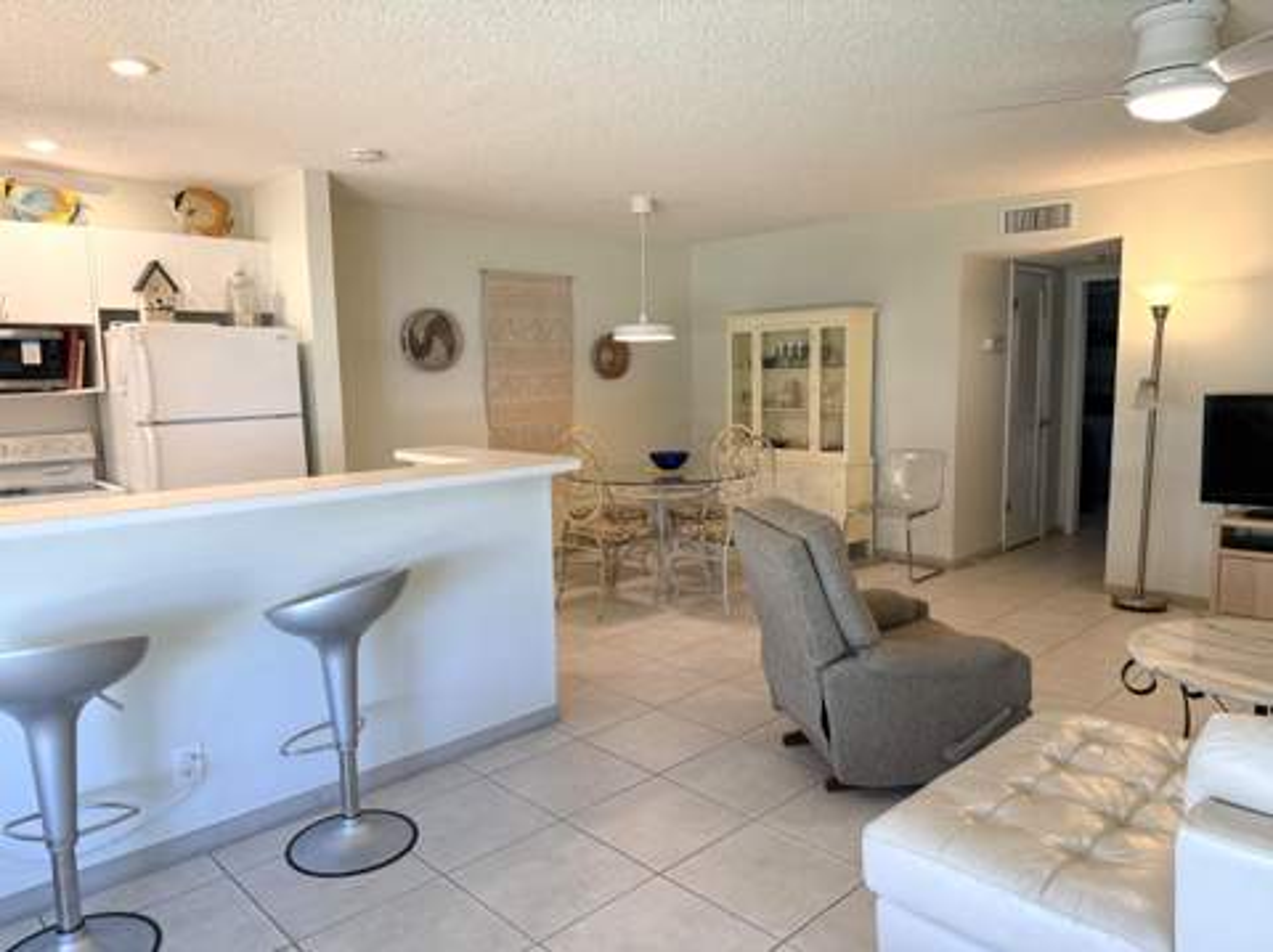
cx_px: 636
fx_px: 882
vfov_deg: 56.7
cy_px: 476
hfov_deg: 71.7
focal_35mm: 24
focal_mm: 6.76
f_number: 1.78
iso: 200
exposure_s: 1/148
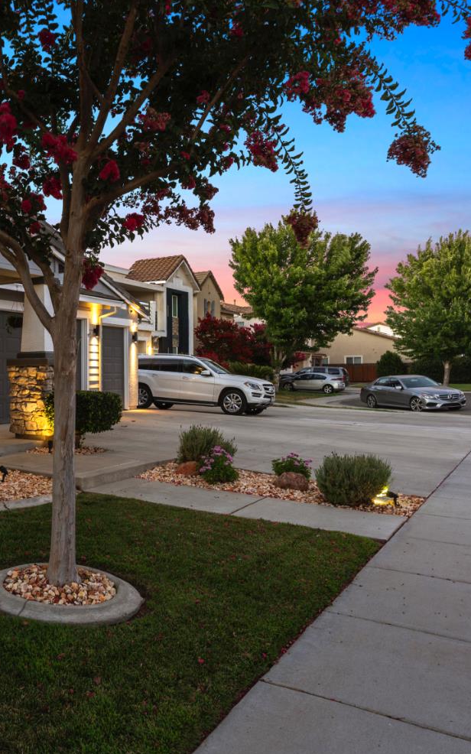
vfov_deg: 61.2
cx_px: 23
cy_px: 375
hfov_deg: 37.2
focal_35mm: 31
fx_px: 637
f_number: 8
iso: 400
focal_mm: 20
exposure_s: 1/2
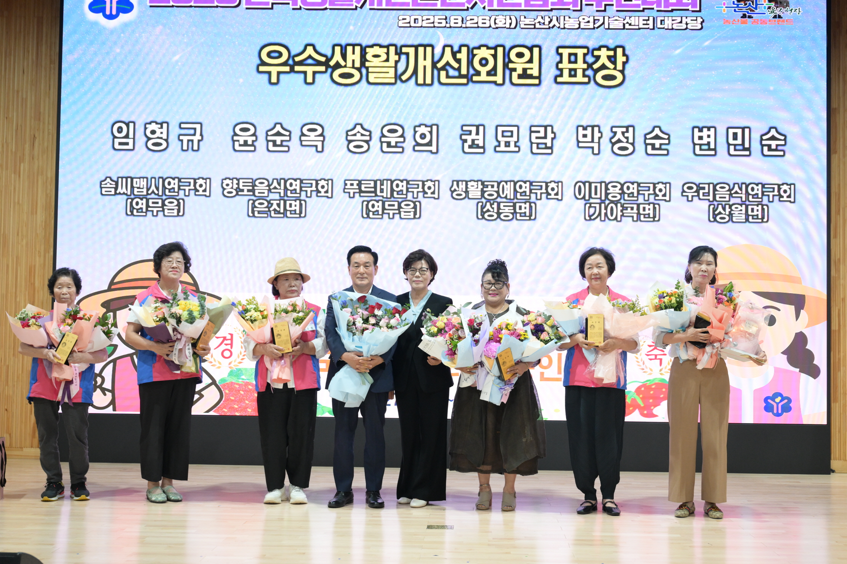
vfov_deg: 29.9
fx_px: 1059
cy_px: 284
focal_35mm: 45
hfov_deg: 43.6
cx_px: 455
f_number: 3.2
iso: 2000
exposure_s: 1/200
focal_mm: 40
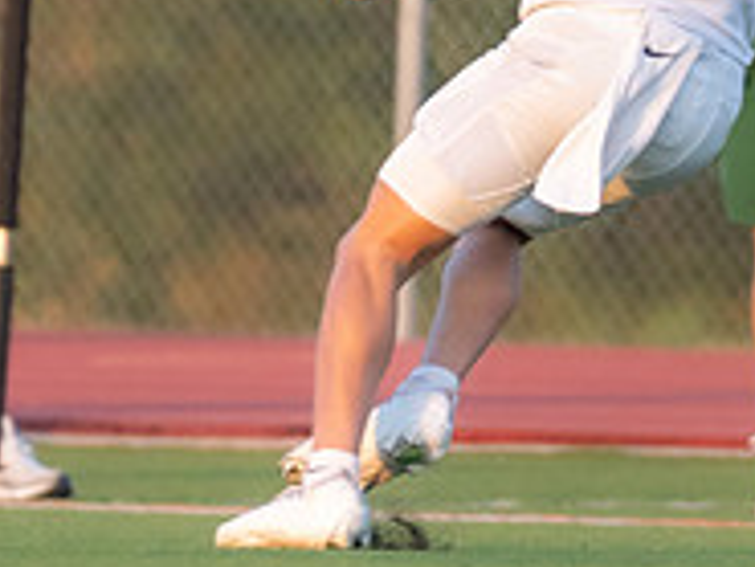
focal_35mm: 1823
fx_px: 39787
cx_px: 909
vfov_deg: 0.8
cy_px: -389
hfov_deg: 1.1
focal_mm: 200
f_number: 2.8
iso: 800
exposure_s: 1/1250
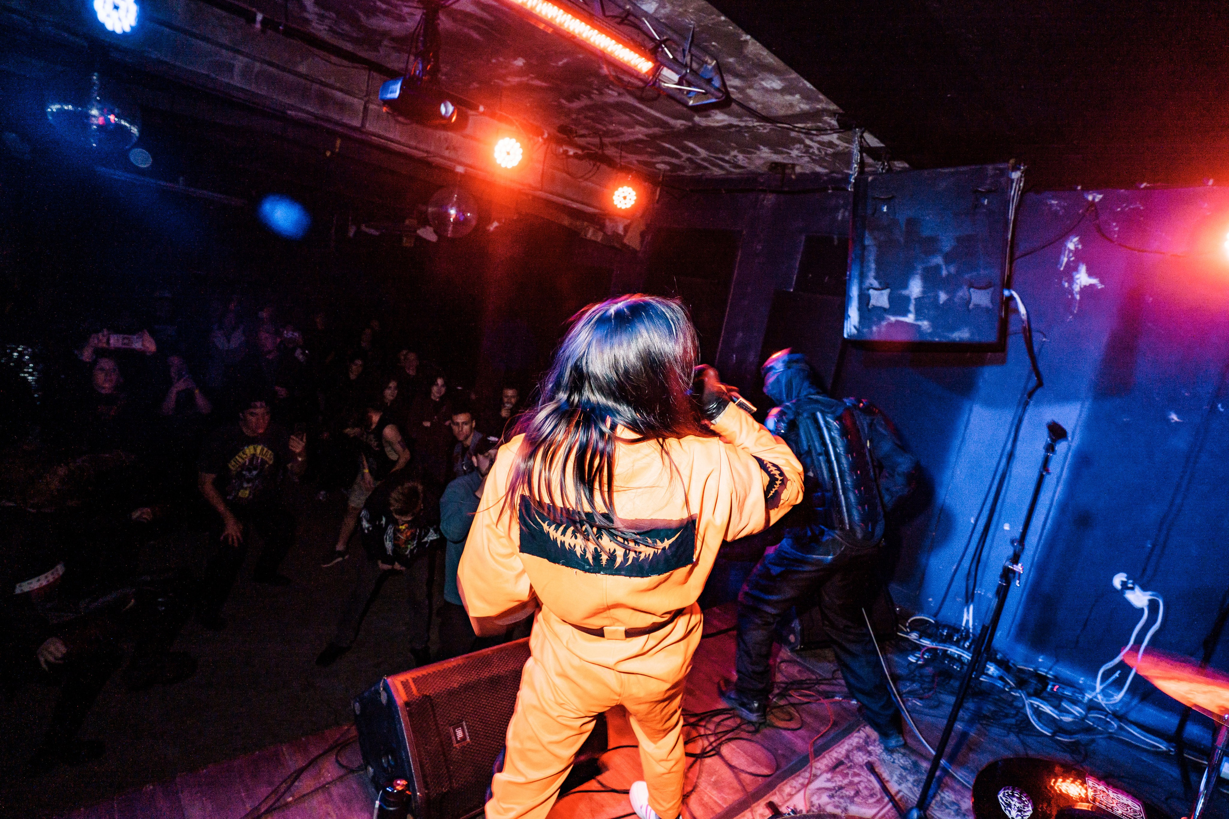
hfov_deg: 93.3
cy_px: 410
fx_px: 580
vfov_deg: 70.4
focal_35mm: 17
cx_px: 614
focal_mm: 17
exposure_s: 1/15
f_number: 5.6
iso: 500
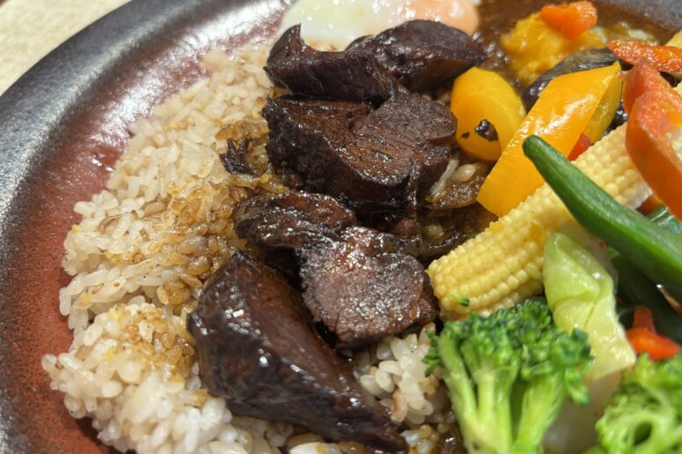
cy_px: 213
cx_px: 331
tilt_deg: -50.1
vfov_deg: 46.4
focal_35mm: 28
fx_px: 530
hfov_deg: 65.5
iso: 200
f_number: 1.6
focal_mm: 5.96
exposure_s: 1/50
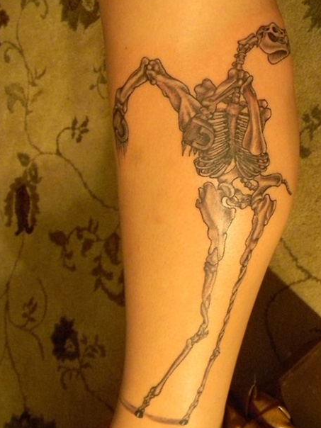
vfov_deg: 54.0
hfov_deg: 41.6
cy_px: 208
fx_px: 420
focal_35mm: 34
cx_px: 193
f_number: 3.5
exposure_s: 1/10
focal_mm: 5
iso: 800
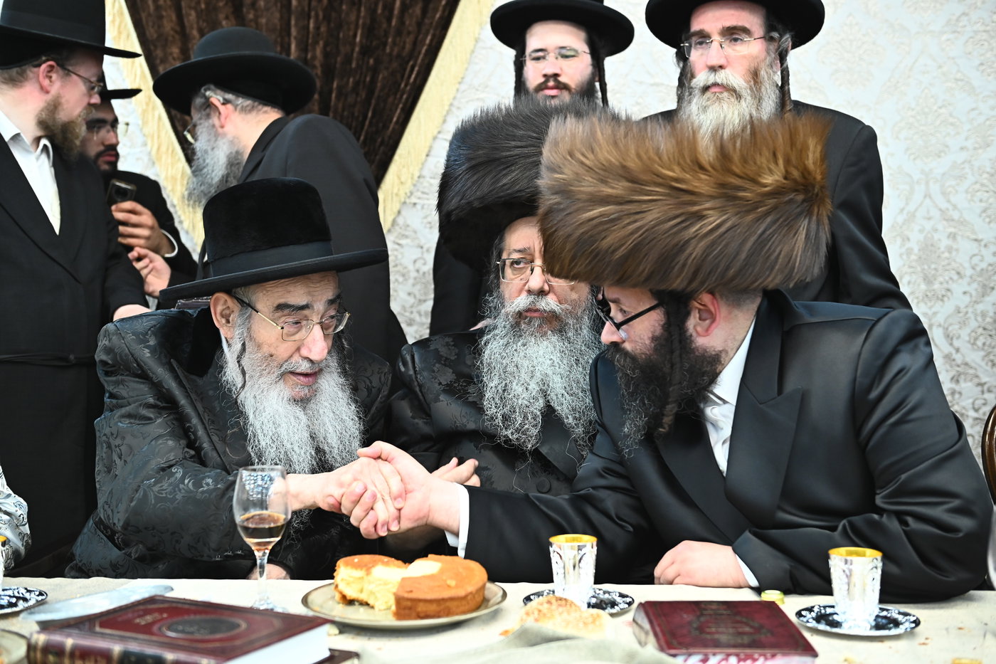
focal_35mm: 48
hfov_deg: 41.1
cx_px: 498
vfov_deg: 28.1
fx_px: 1328
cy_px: 332
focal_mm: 48
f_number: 3.5
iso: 2000
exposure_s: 1/200
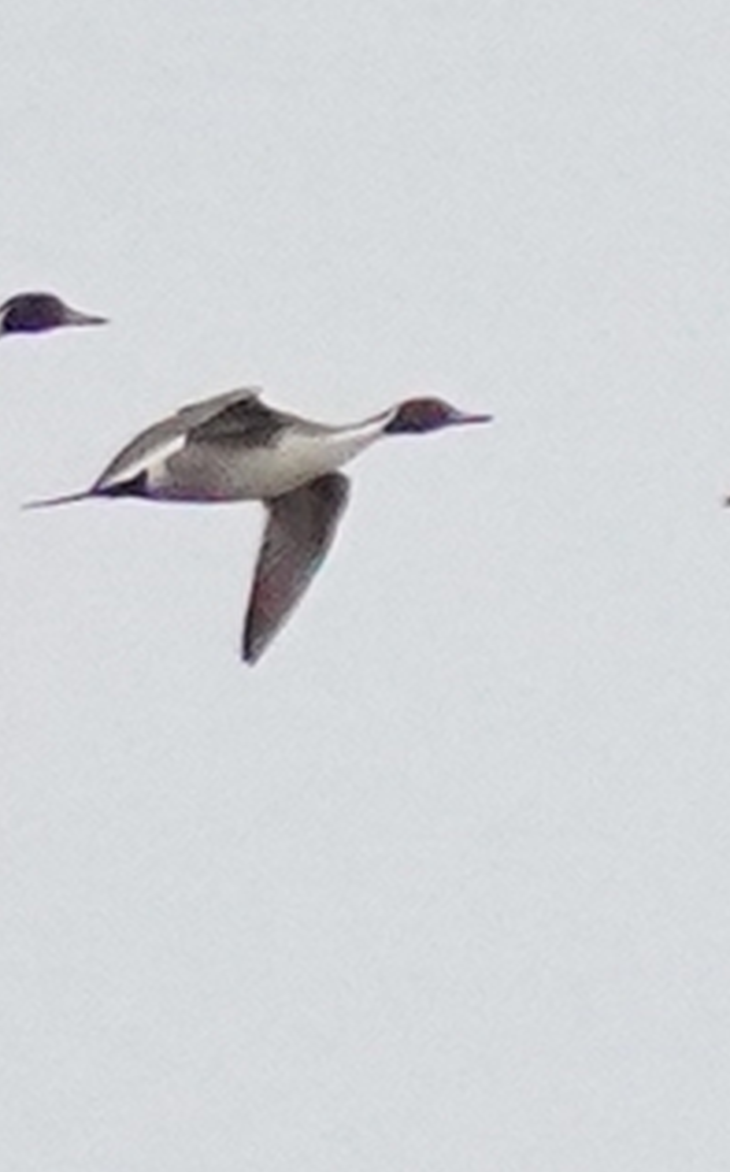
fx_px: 55552
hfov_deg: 0.8
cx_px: 389
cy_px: 979
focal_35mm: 1742
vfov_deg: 1.2
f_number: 6.3
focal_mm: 600
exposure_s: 1/2000
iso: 2500
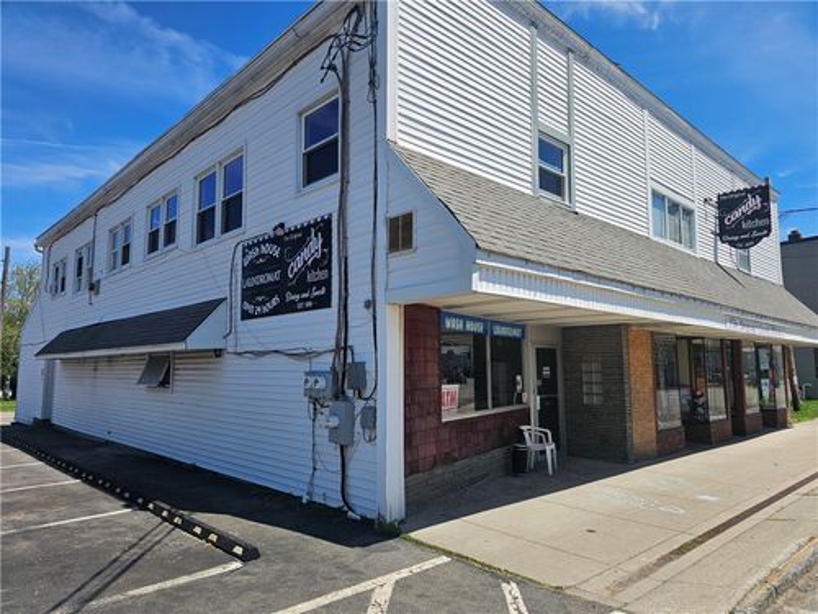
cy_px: 307
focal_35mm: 23
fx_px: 544
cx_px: 409
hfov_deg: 73.9
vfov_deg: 58.9
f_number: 1.7
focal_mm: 6.3
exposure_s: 1/960
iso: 10
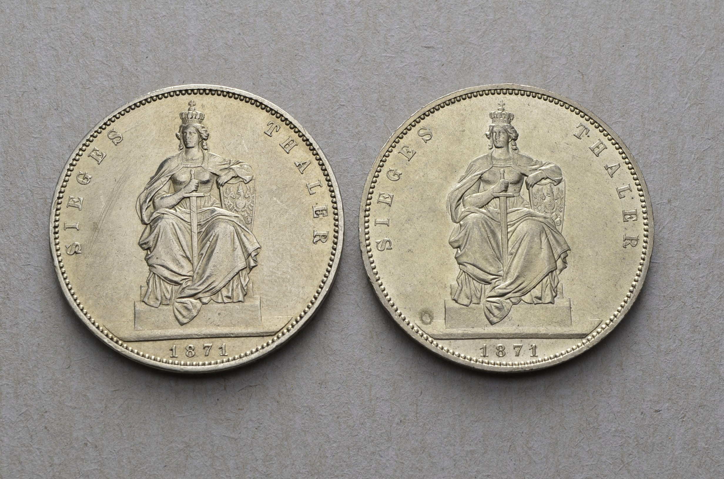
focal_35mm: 82
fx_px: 1656
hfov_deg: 24.7
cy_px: 240
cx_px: 362
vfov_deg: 16.5
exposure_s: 1/250
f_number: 14
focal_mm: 55
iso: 400
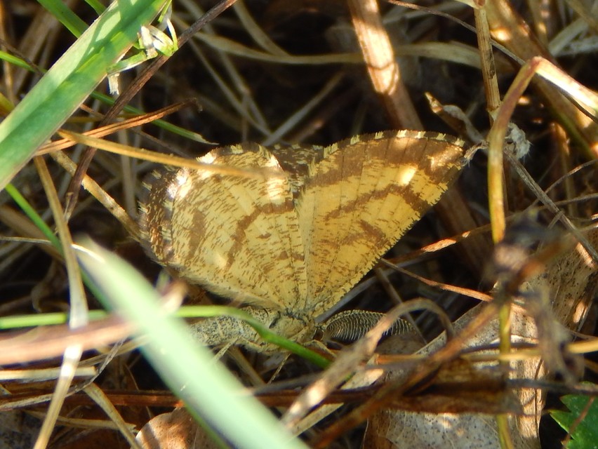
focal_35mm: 250
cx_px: 299
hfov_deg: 7.9
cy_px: 224
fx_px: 4321
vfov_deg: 6.0
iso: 125
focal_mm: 44.9
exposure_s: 1/100
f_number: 5.6
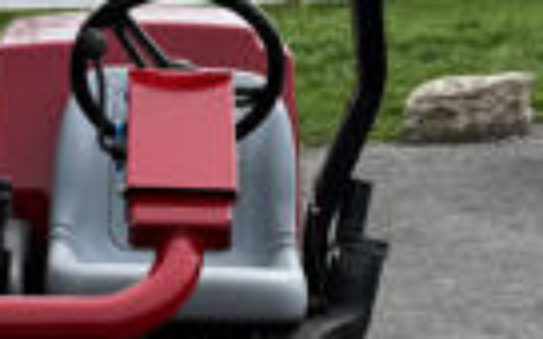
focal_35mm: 120
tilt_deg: -19.1
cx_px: 140
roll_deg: +0.7
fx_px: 1776
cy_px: 443
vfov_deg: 10.7
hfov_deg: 17.3
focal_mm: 6.76
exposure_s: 1/2415
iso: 80
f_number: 1.78
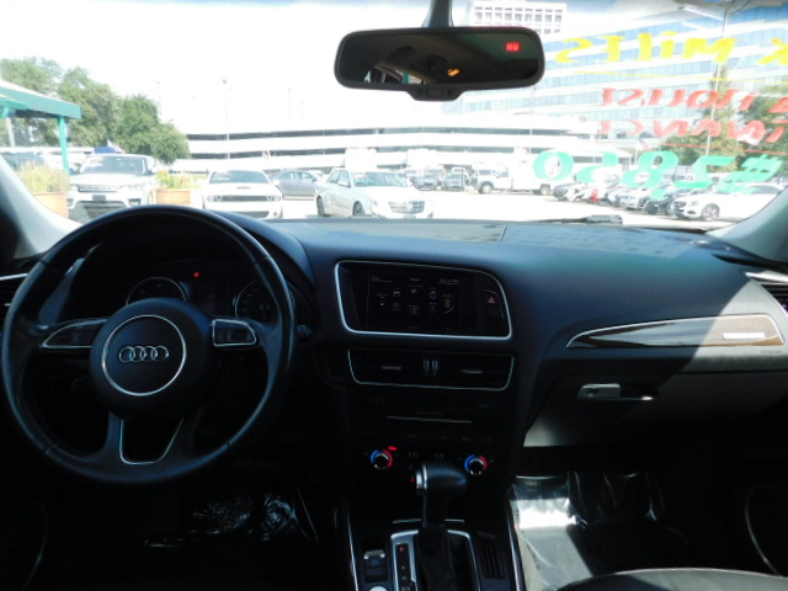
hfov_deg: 73.9
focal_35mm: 23
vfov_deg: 58.9
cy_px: 296
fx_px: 524
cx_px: 394
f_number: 3
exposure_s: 1/320
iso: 125
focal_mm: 4
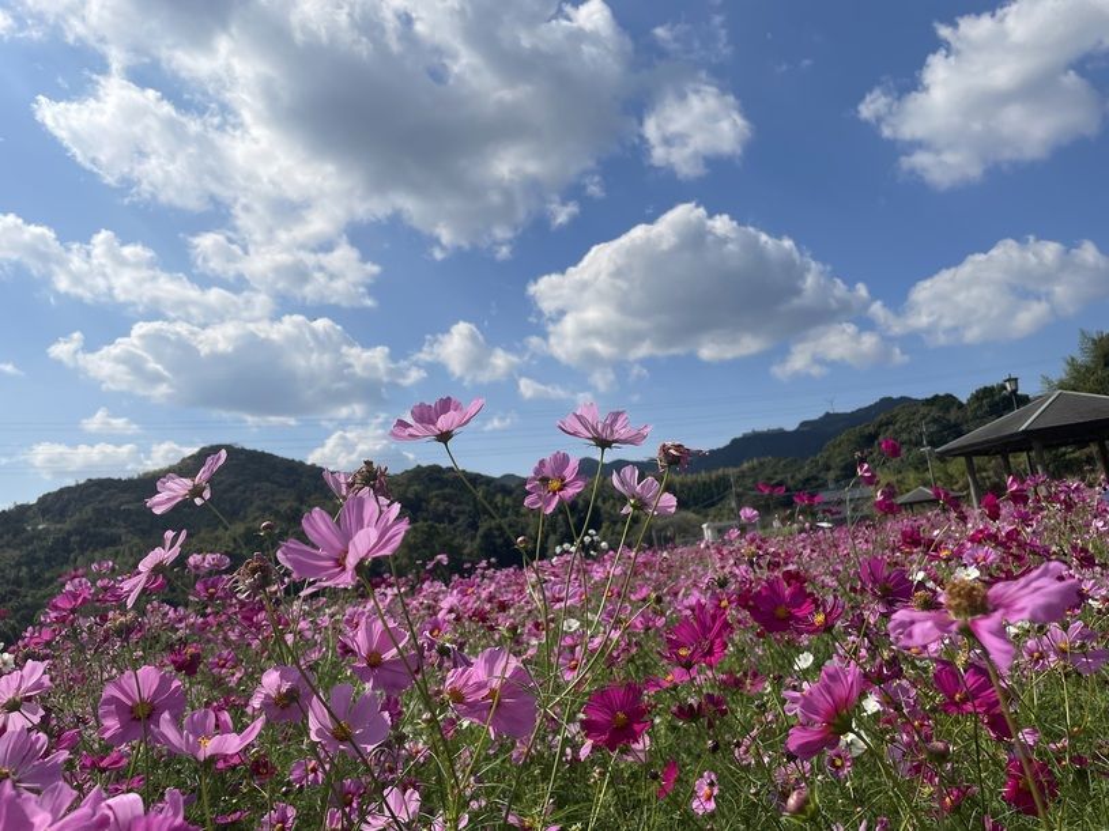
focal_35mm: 26
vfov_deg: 53.1
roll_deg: +7.3
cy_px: 416
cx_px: 554
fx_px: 833
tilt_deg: +10.3
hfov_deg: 67.3
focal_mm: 4.2
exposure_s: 1/7813
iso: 32
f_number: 1.6
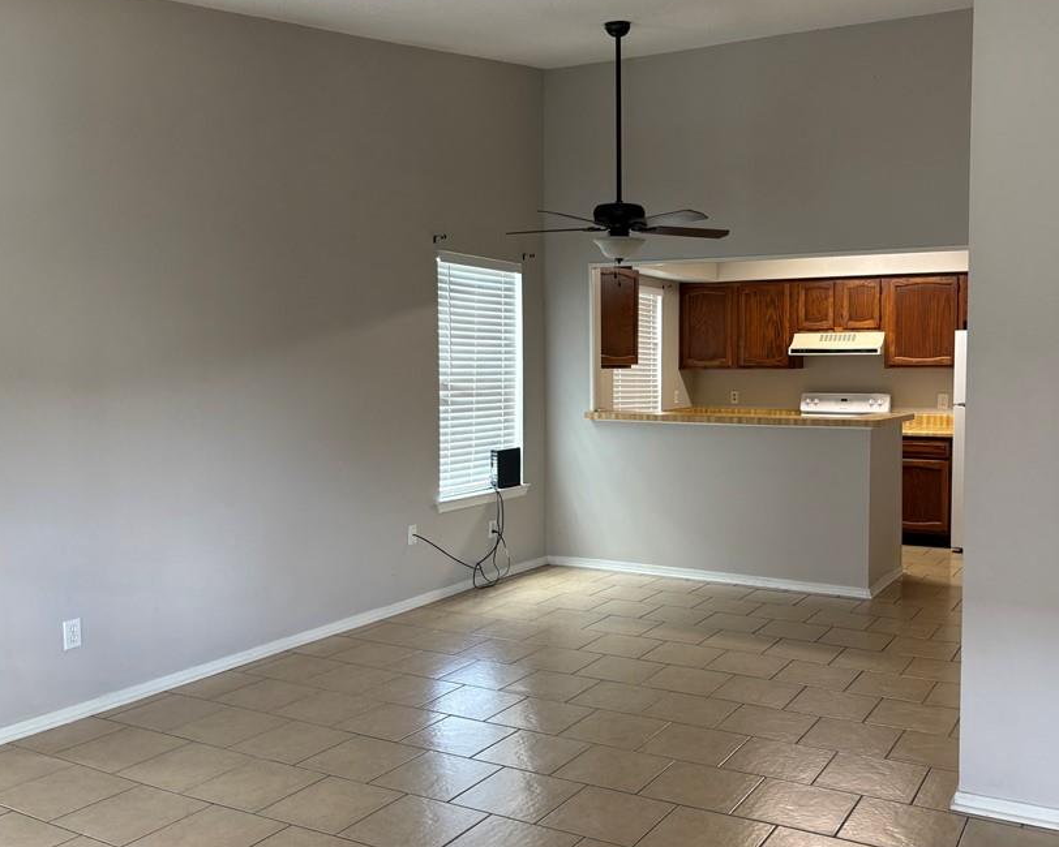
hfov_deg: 55.2
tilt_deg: -1.9
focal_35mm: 32
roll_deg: +0.3
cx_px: 642
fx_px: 1003
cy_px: 420
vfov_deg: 45.8
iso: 80
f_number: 1.6
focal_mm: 5.96
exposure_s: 1/60
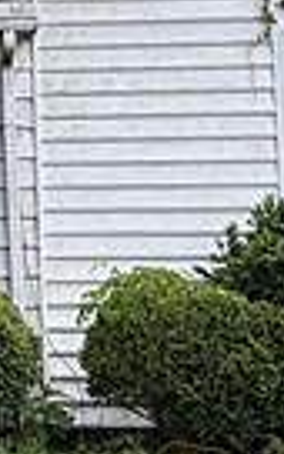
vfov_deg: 10.9
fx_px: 2365
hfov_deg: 6.4
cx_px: -498
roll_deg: +1.2
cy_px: 83
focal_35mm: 191
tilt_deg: +5.3
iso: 250
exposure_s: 1/97
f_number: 1.78
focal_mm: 6.86
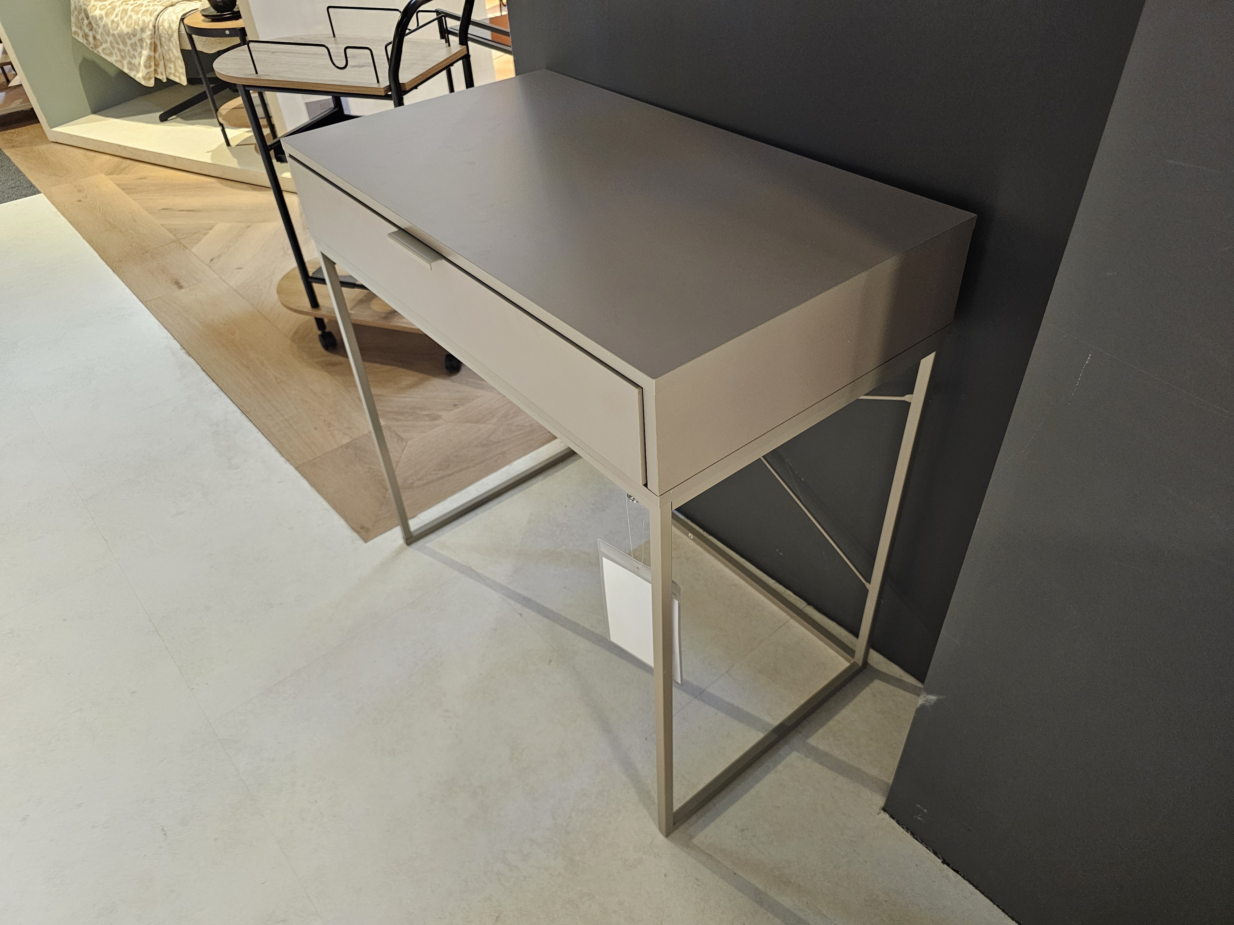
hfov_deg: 73.9
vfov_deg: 58.9
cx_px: 617
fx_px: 820
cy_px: 462
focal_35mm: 23
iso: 500
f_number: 1.7
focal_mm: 6.3
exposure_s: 1/100
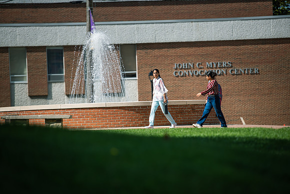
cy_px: 97
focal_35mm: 190
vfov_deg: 7.2
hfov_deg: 10.8
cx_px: 145
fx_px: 1531
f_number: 3.5
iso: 50
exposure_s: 1/400
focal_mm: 190
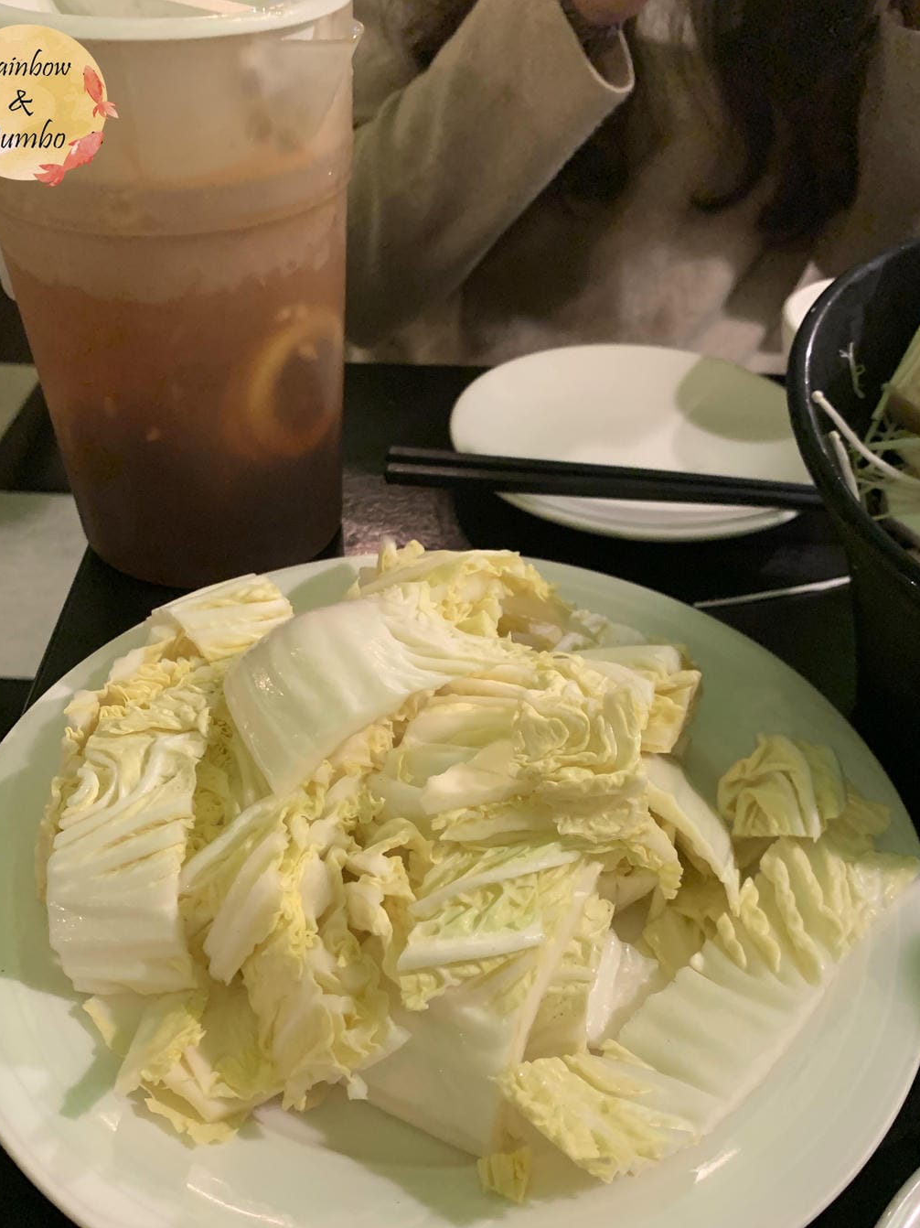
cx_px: 452
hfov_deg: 45.4
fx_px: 1099
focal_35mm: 31
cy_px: 731
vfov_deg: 57.9
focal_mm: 4.25
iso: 400
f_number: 1.8
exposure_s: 1/40
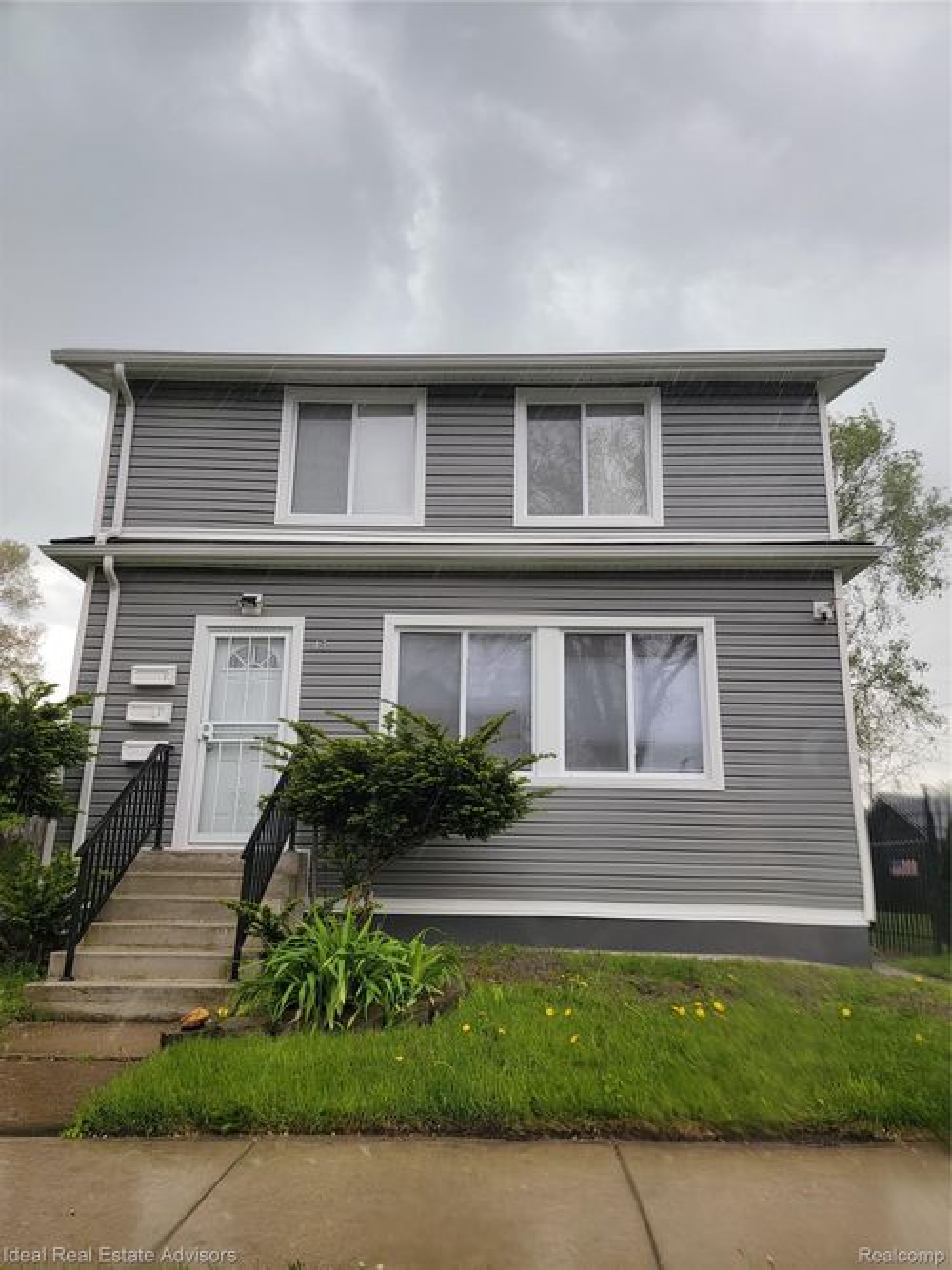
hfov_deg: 56.8
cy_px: 635
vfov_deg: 71.6
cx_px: 476
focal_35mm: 24
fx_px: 880
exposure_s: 1/120
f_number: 1.8
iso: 20
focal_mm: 6.7
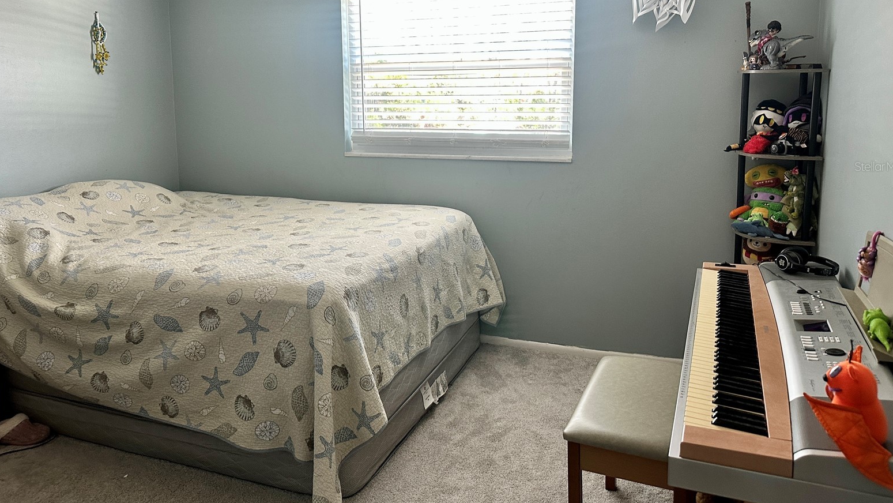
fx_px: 639
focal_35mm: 27
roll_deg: +0.5
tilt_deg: -6.1
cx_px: 448
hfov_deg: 69.8
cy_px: 166
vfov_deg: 42.3
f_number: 1.78
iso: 200
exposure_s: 1/60
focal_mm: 6.86
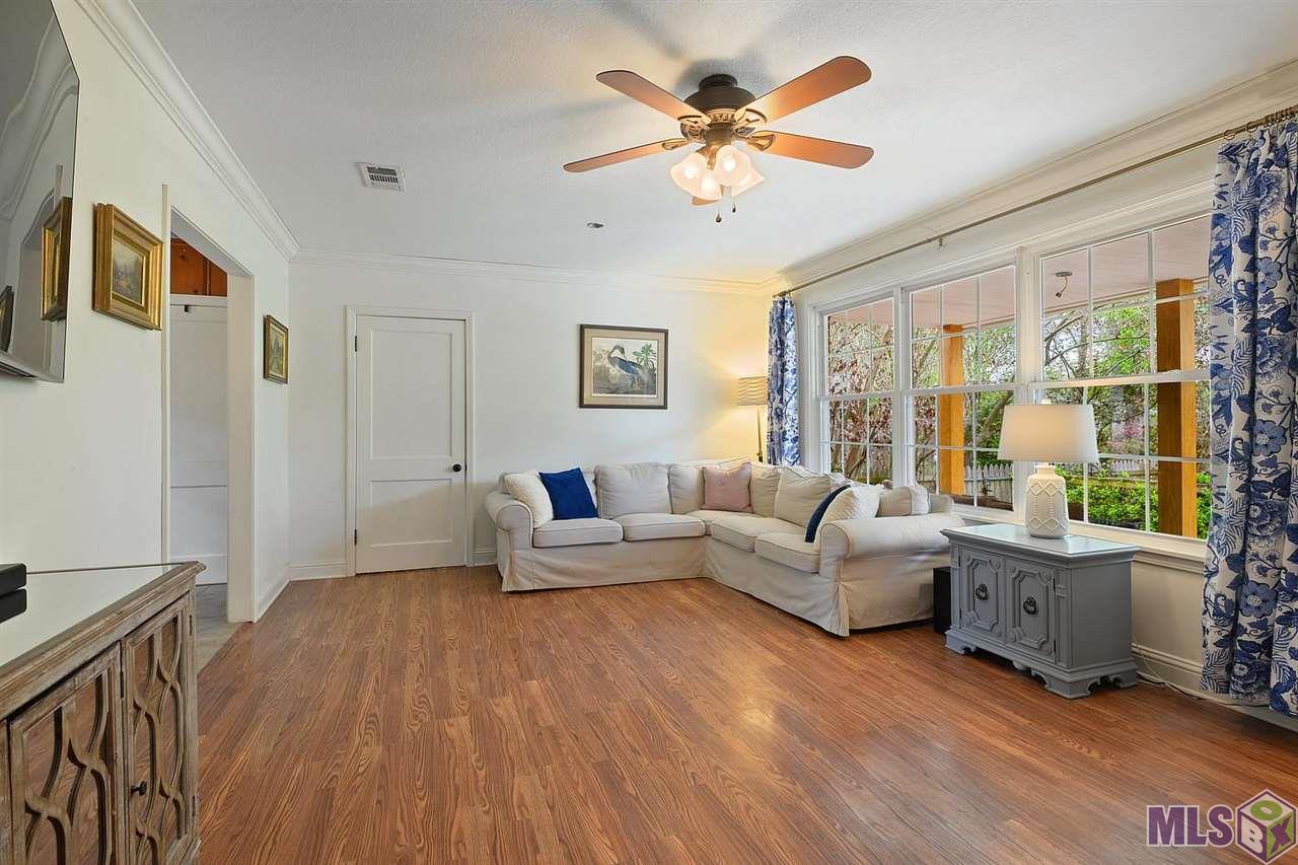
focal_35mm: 18
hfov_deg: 90.0
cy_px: 432
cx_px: 649
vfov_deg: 67.4
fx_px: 649
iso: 200
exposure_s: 3
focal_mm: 18
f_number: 14
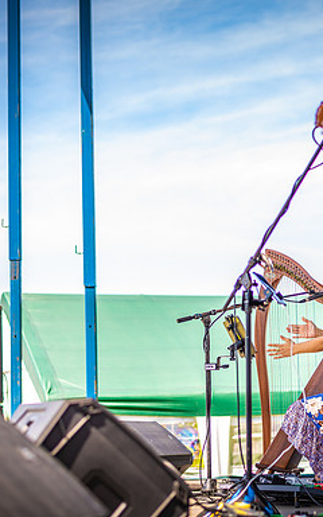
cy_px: 258
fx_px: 1085
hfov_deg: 16.8
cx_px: 265
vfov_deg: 26.8
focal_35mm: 77
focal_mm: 50
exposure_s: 1/640
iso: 100
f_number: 2.5
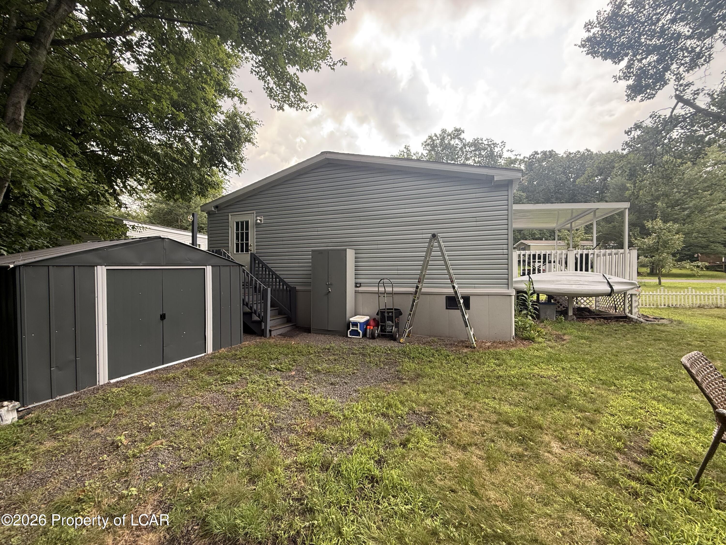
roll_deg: -0.4
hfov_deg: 102.1
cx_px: 363
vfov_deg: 85.7
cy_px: 272
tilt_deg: +0.7
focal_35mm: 14
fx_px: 294
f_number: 2.2
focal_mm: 2.22
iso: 64
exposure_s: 1/241
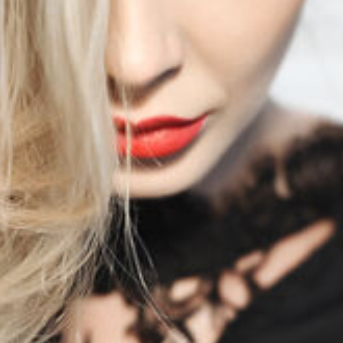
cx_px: 97
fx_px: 7309
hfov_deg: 2.7
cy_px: 289
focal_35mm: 652
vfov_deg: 2.7
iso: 640
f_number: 2.8
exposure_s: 1/100
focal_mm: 200
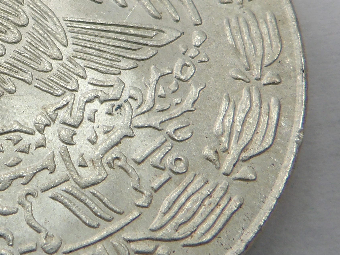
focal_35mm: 104
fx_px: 1021
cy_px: 69
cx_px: -3
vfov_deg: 14.2
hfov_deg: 18.4
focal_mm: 6.2
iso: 100
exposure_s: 1/55
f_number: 4.5
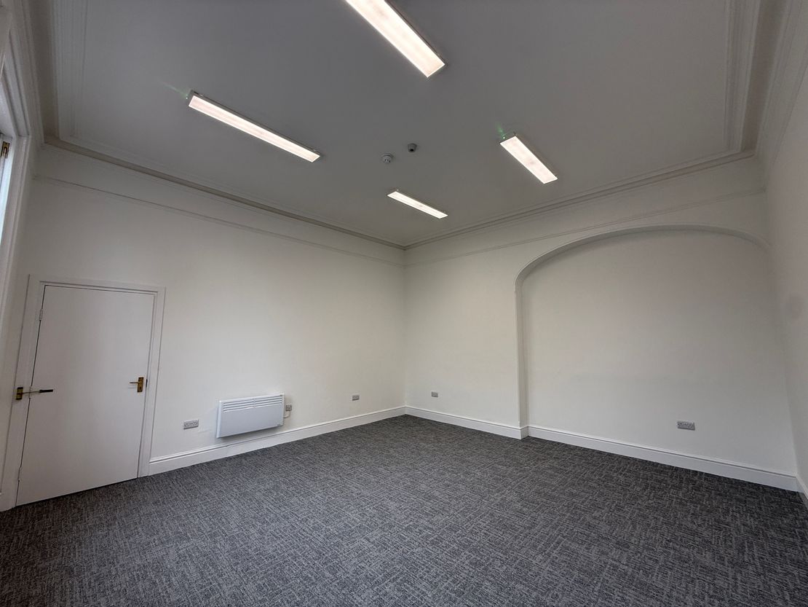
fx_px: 327
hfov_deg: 102.1
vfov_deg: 85.7
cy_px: 304
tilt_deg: +7.3
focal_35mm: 14
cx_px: 404
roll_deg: -0.2
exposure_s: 1/118
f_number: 2.2
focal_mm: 2.22
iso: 64
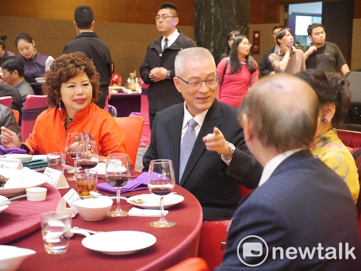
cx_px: 180
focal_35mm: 70
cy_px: 136
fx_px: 730
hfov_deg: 27.8
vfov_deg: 21.0
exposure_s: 1/40
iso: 3200
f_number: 2.8
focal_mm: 35
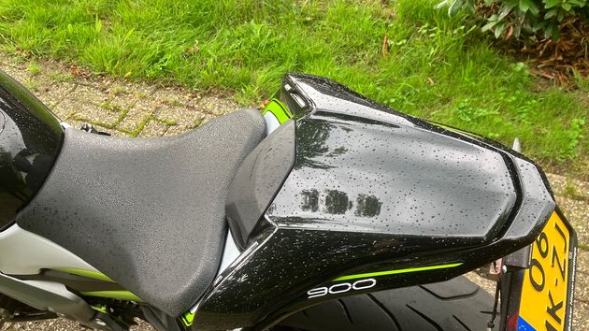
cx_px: 292
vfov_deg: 37.6
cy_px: 201
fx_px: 484
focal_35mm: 31
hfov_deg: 62.6
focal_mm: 3.99
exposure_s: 1/108
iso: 80
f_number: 1.8
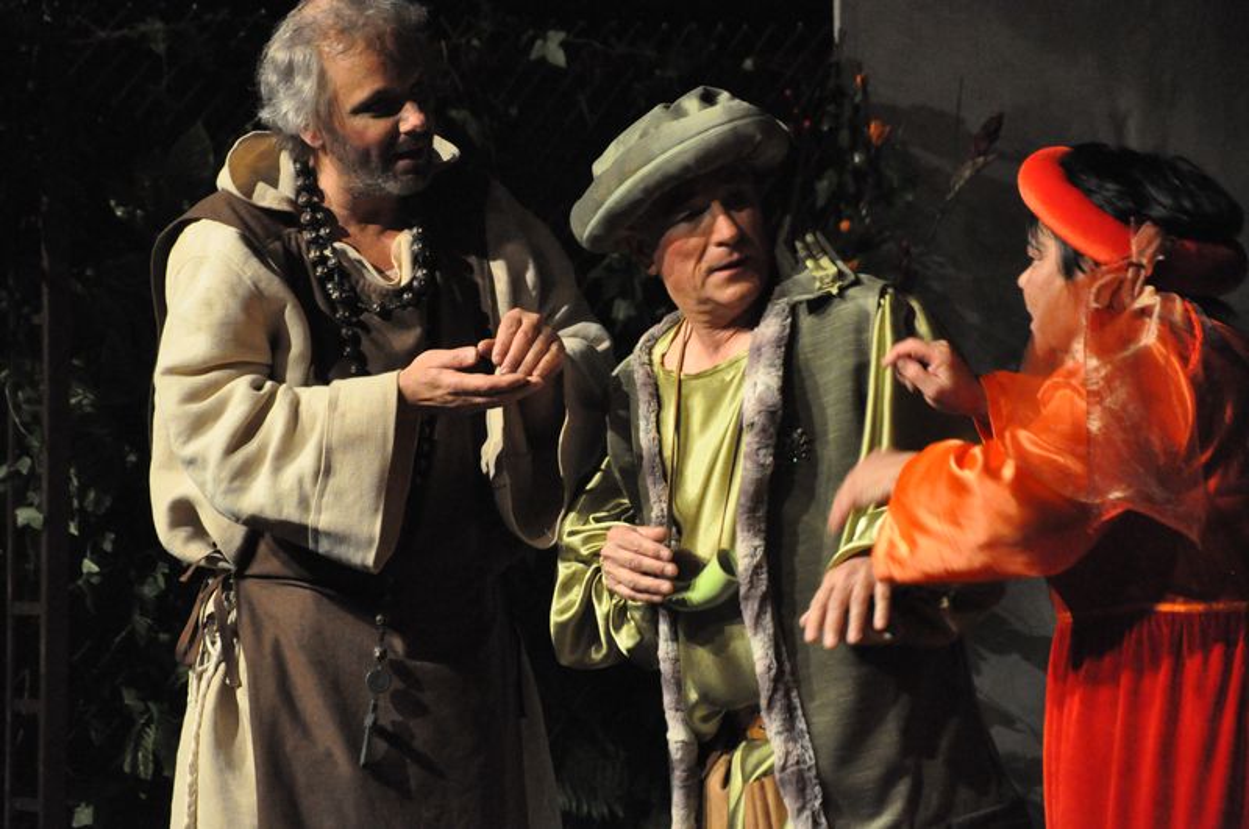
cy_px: 414
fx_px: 5457
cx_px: 624
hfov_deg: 13.1
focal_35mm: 158
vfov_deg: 8.7
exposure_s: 1/80
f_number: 5.6
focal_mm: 105
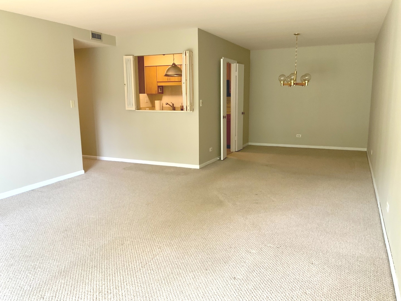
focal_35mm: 29
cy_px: 150
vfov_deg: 48.2
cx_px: 200
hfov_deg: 61.7
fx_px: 336
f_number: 1.8
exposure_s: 1/60
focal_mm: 3
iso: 125
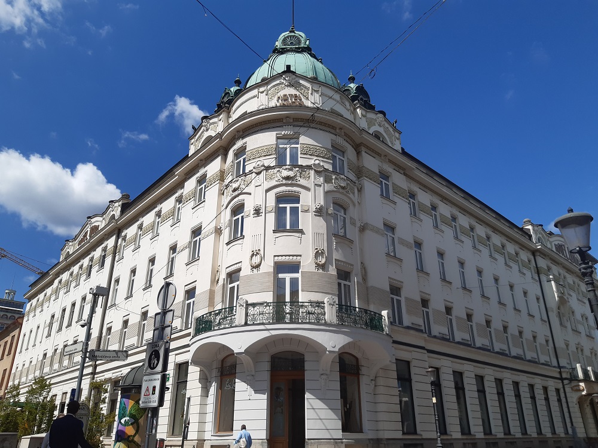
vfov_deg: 53.1
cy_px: 224
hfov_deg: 67.3
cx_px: 299
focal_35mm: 26
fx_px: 449
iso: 40
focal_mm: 3.92
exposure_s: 1/3040
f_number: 1.7
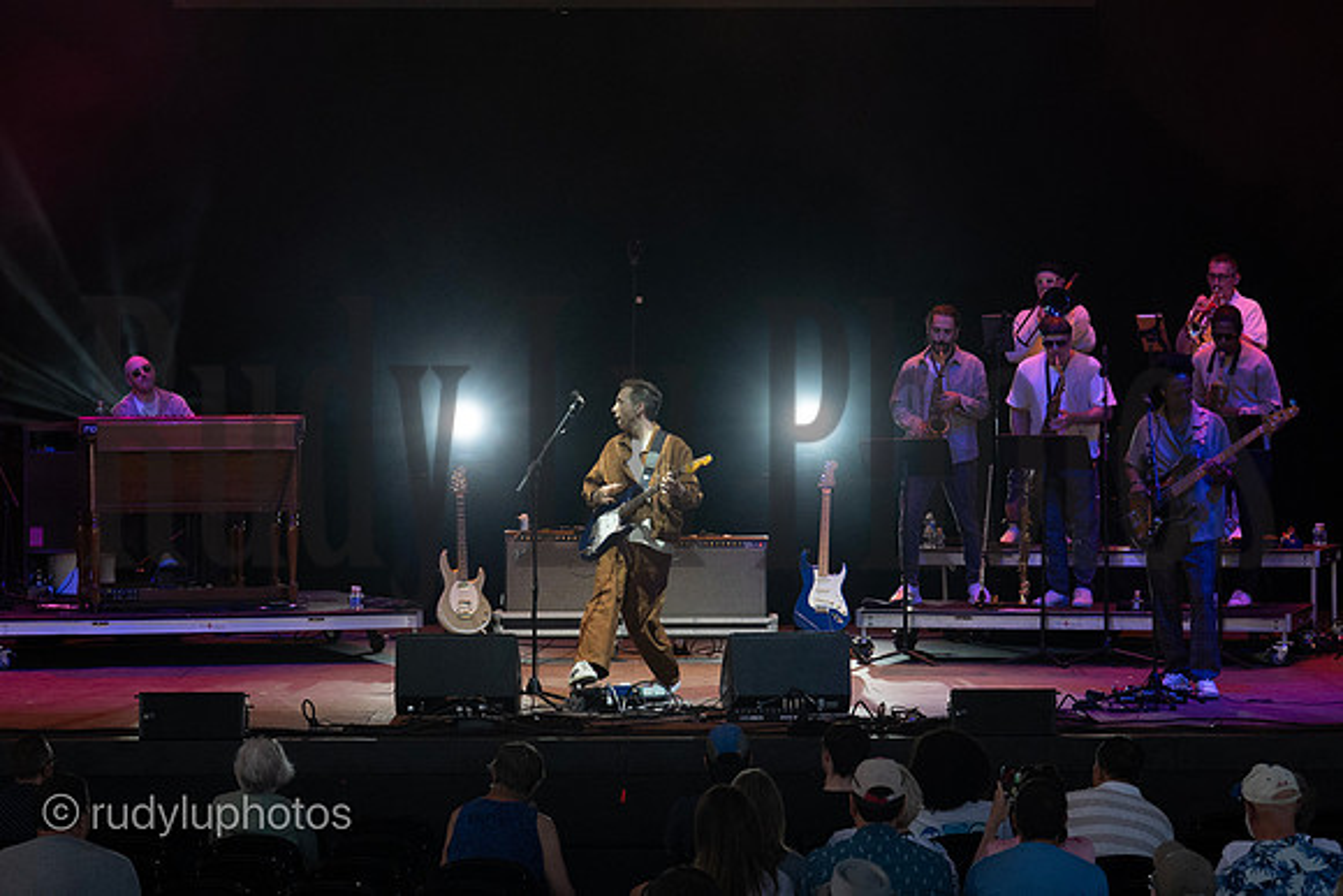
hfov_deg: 16.6
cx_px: 672
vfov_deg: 11.2
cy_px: 448
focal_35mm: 123
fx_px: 4589
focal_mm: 82
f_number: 5.6
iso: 2500
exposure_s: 1/640
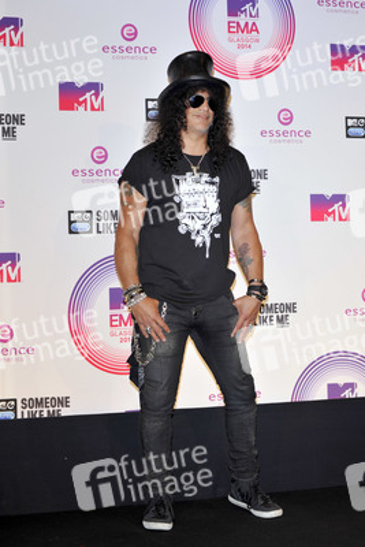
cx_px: 182
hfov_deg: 17.1
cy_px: 274
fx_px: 1216
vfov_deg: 25.4
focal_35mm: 80
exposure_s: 1/250
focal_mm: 80
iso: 800
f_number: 7.1
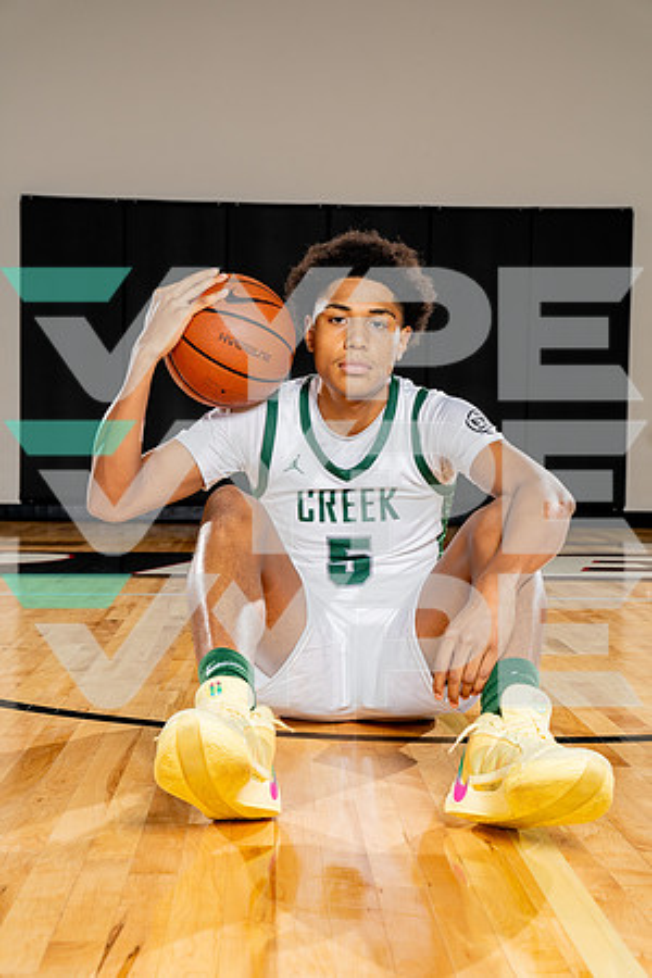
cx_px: 326
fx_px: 1494
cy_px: 489
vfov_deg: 36.2
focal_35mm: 55
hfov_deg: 24.6
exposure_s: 1/250
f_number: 7.1
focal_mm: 55
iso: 250
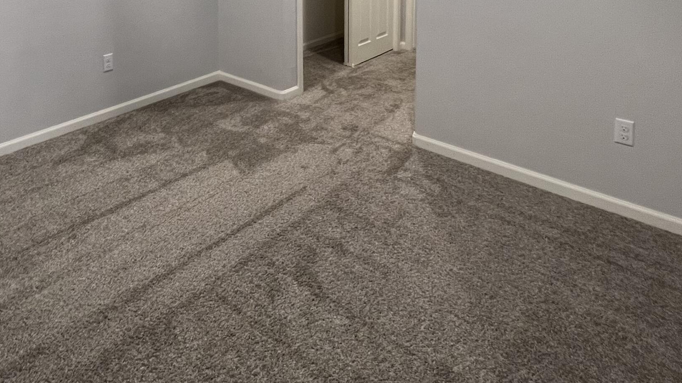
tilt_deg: -4.5
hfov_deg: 70.9
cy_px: -53
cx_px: 262
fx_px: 470
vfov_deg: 36.4
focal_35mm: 26
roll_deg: +1.7
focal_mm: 1.57
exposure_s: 1/60
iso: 200
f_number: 1.8
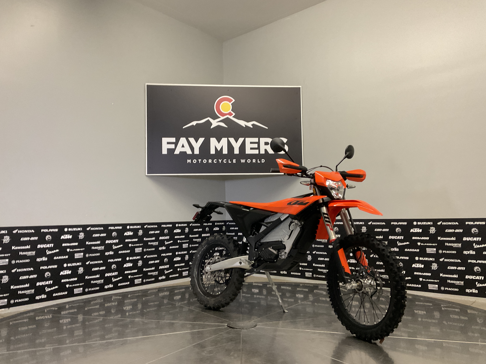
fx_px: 407
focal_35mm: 29
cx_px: 243
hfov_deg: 61.7
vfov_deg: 48.2
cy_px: 182
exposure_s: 1/60
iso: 160
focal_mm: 3
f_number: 1.8
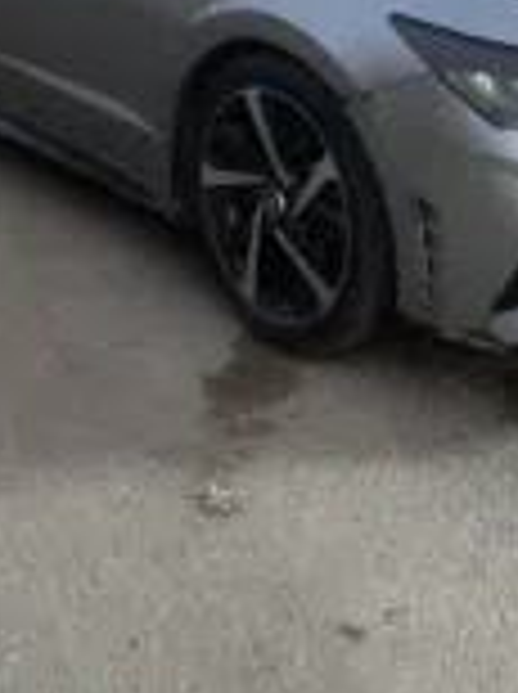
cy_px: -18
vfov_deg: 27.9
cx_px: 351
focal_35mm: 65
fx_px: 1301
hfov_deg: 22.4
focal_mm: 5.1
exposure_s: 1/25
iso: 500
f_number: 1.6
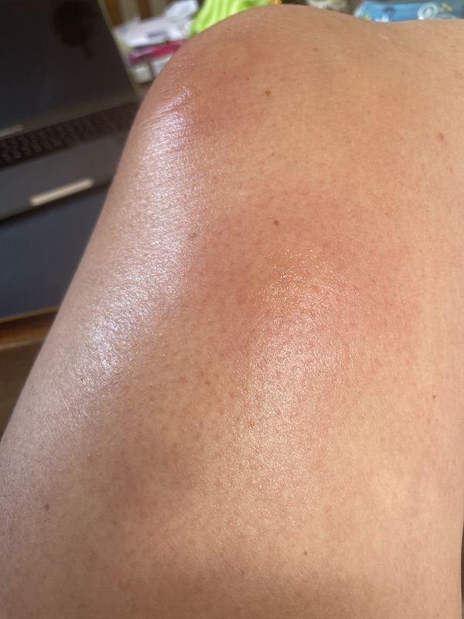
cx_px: 232
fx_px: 465
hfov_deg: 53.1
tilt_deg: -36.5
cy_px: 310
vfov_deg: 67.3
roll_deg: +10.4
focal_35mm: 26
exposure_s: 1/121
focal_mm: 4.2
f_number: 1.6
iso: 80
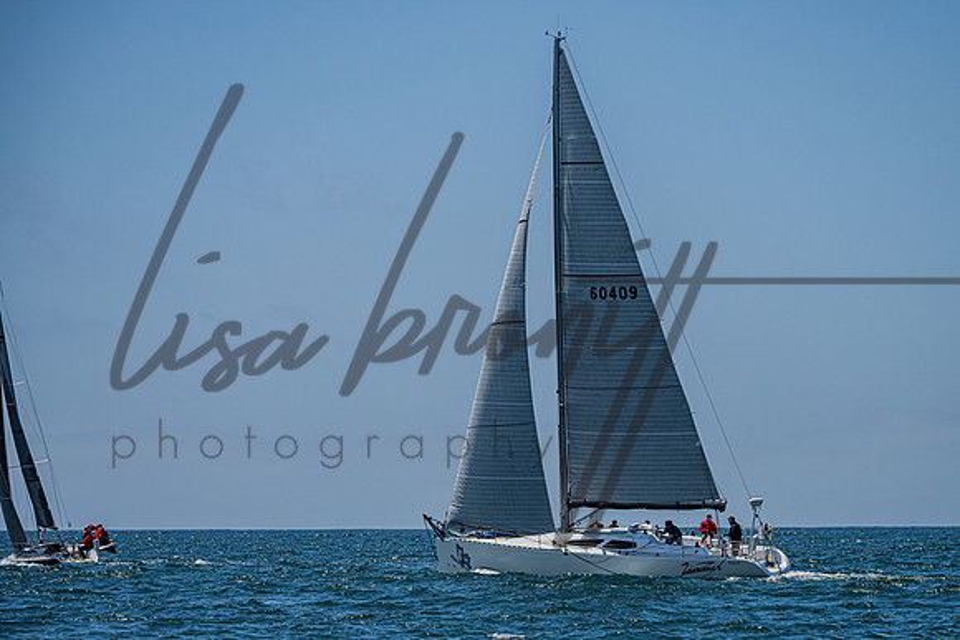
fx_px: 4963
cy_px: 344
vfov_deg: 7.4
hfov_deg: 11.0
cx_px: 572
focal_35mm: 186
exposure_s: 1/5000
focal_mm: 155
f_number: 5.6
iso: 320
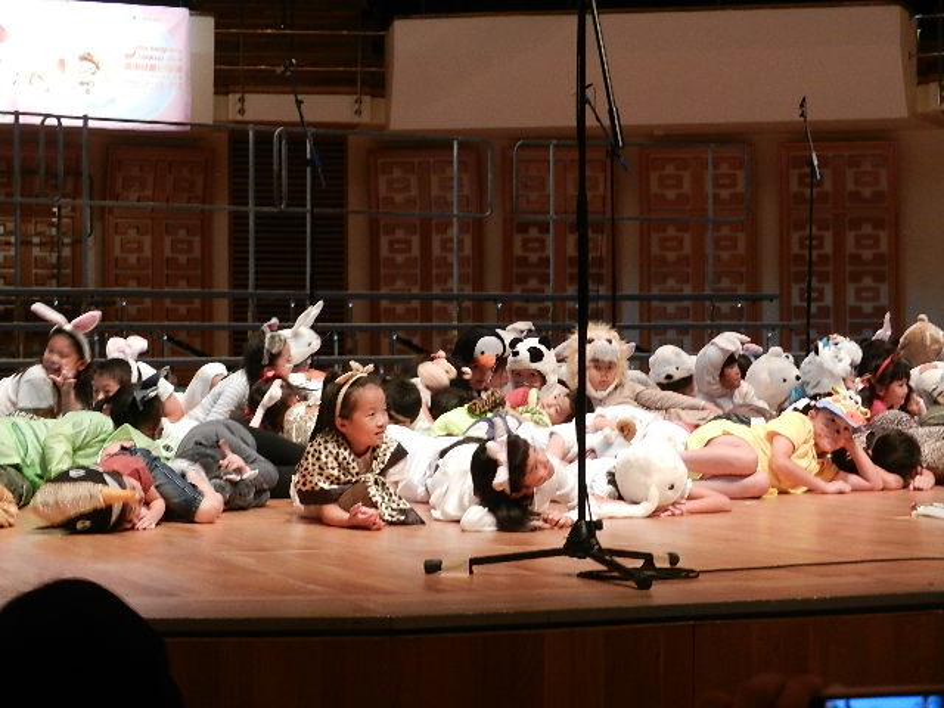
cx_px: 472
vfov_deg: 16.2
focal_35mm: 91
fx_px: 2482
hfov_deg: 21.5
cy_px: 354
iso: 400
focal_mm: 16.3
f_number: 4.9
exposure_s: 1/15
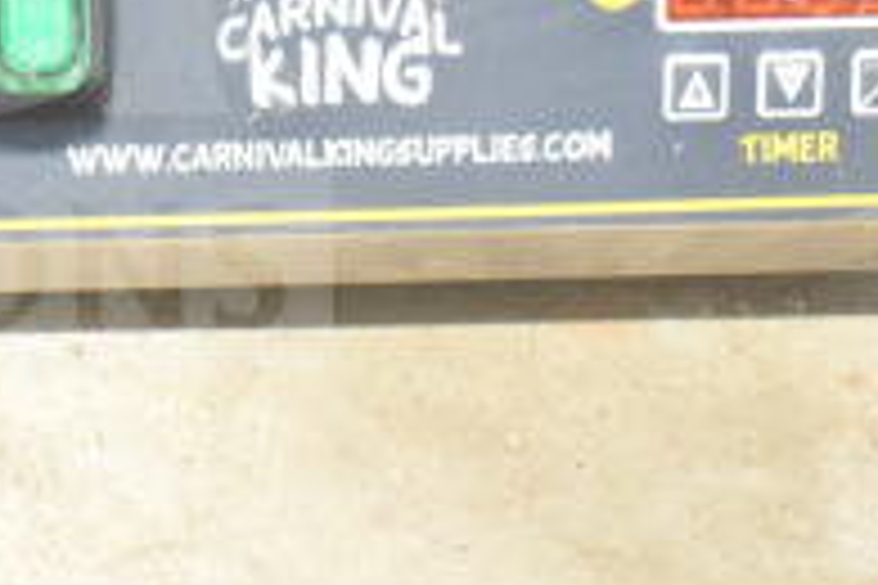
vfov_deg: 11.1
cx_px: -176
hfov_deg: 16.1
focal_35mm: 122
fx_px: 2975
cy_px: 16
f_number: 4
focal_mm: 26
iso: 6400
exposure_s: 1/40
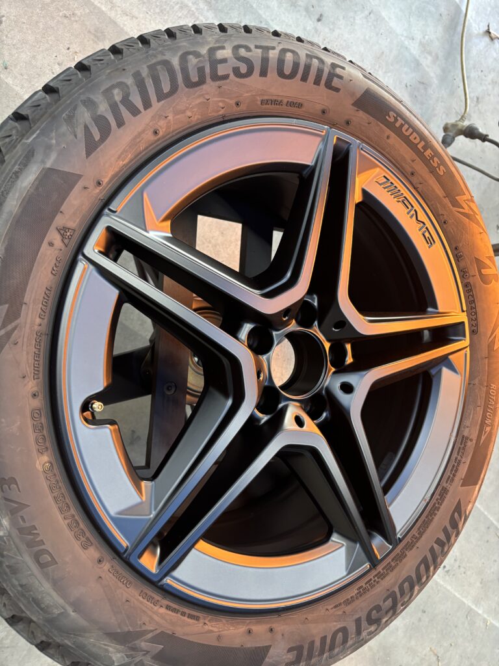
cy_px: 333
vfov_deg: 67.3
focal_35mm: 26
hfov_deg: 53.1
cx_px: 250
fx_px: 500
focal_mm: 5.96
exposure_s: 1/50
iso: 160
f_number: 1.6
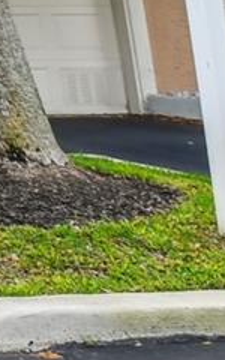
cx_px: -717
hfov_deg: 7.6
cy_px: -264
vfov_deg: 17.2
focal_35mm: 102
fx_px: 1001
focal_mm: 10
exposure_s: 1/125
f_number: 7.1
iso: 100
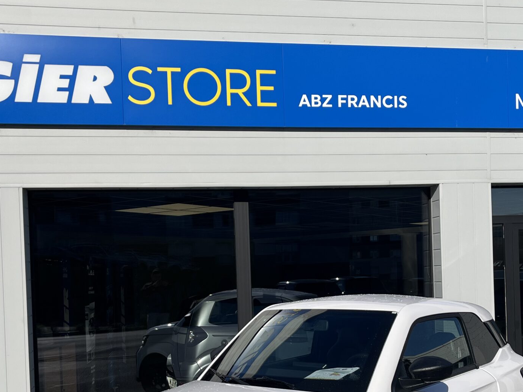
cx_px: 300
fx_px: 725
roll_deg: +2.1
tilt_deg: -0.6
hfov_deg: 39.6
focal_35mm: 48
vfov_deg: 29.9
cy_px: 279
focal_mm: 5.1
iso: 50
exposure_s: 1/6494
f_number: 1.6
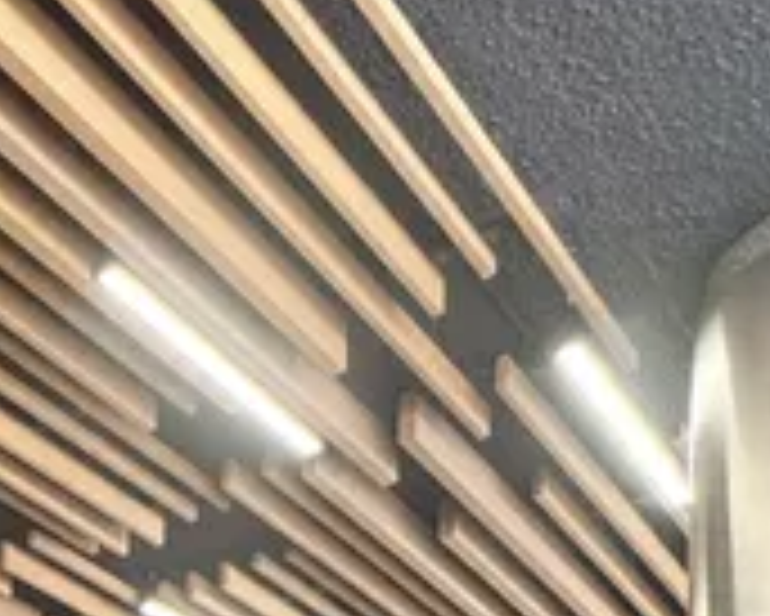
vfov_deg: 18.2
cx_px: -257
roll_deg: -2.8
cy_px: 1142
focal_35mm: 64
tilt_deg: +1.3
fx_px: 1459
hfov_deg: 25.2
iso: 125
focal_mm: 2.22
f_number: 2.2
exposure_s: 1/100
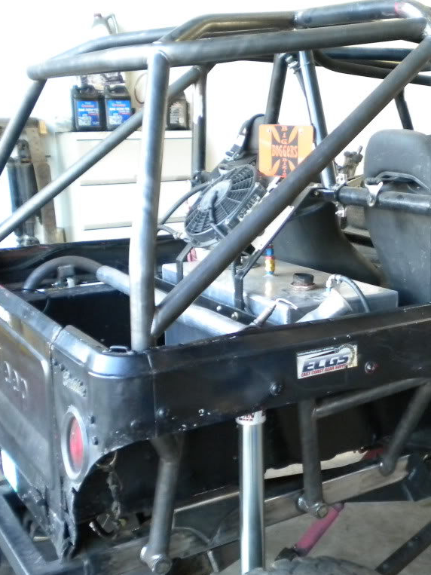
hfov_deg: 30.1
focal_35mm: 47
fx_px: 780
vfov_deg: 40.4
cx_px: 347
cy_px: 289
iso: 427
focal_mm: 6.3
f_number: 3.1
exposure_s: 1/61
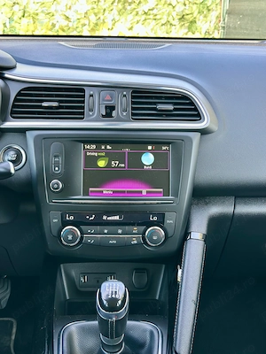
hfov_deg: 30.3
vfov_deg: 39.7
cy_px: 177
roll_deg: -2.6
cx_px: 133
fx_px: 492
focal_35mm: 48
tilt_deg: -20.0
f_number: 1.78
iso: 125
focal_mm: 6.86
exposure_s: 1/118
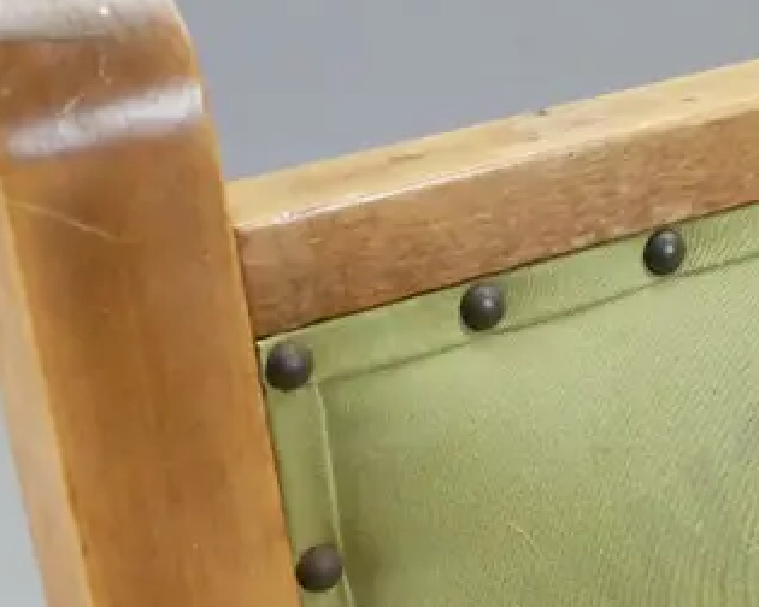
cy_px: 519
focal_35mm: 108
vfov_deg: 14.2
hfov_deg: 17.5
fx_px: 2426
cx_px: 711
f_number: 5
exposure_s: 1/100
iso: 3200
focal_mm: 17
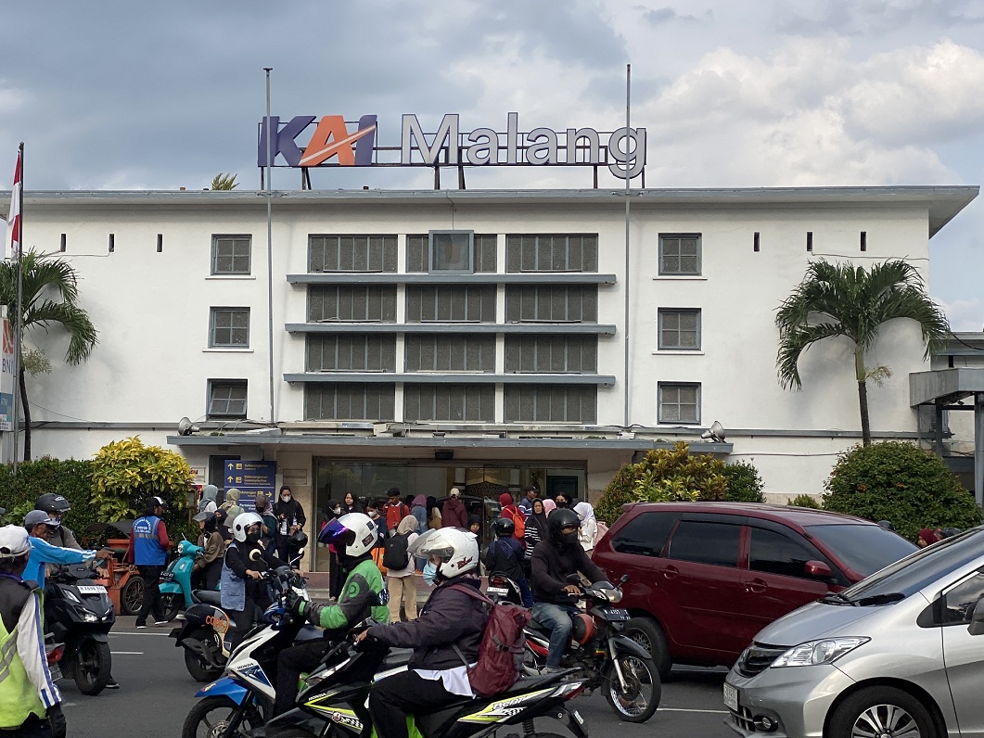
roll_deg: -1.3
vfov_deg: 23.7
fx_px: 1763
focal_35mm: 62
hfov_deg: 31.2
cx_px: 424
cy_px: 347
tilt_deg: +5.3
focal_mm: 6
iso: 20
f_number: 2
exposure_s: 1/872
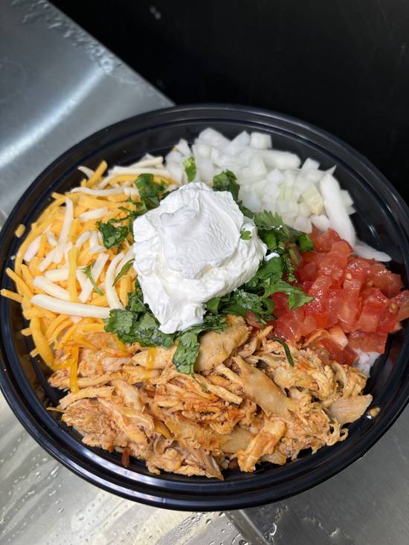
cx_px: 204
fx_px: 409
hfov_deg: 53.1
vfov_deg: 67.3
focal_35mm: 26
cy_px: 272
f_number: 1.6
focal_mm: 5.96
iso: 64
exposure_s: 1/120
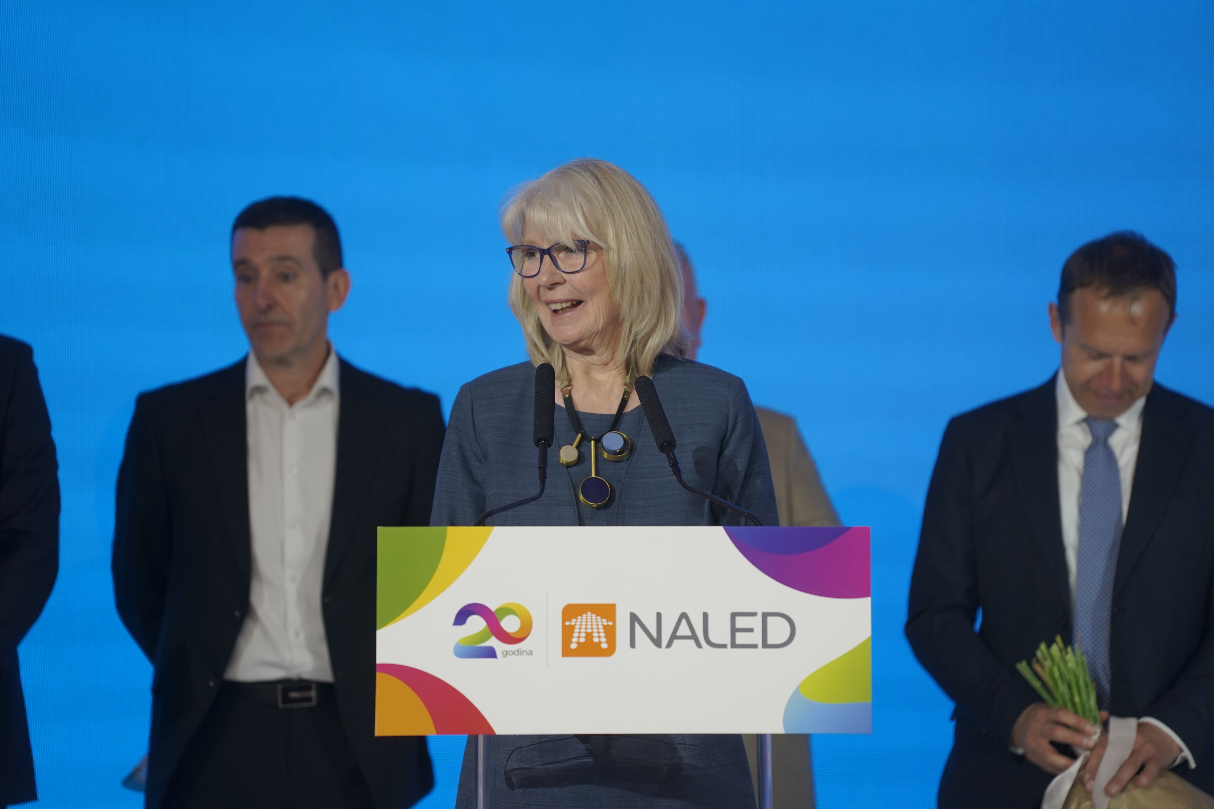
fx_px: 6744
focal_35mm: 200
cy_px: 404
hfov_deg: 10.3
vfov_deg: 6.9
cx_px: 607
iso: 400
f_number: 4
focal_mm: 200
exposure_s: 1/160
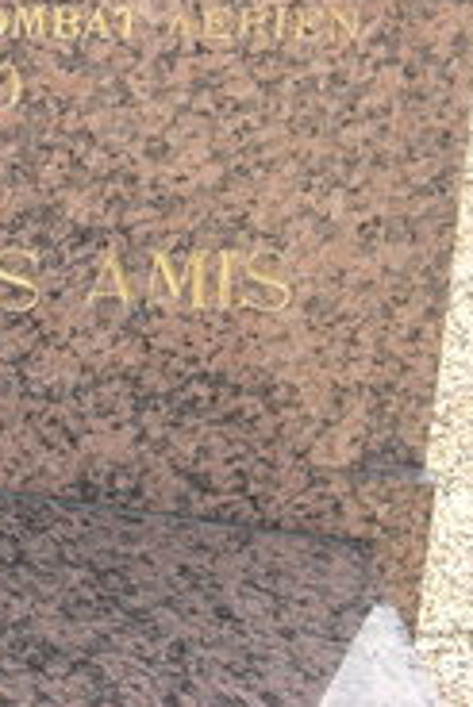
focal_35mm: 129
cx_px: -208
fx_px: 2537
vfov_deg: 15.8
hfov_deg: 10.3
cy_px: 134
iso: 80
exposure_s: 1/250
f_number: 3.6
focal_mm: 11.8
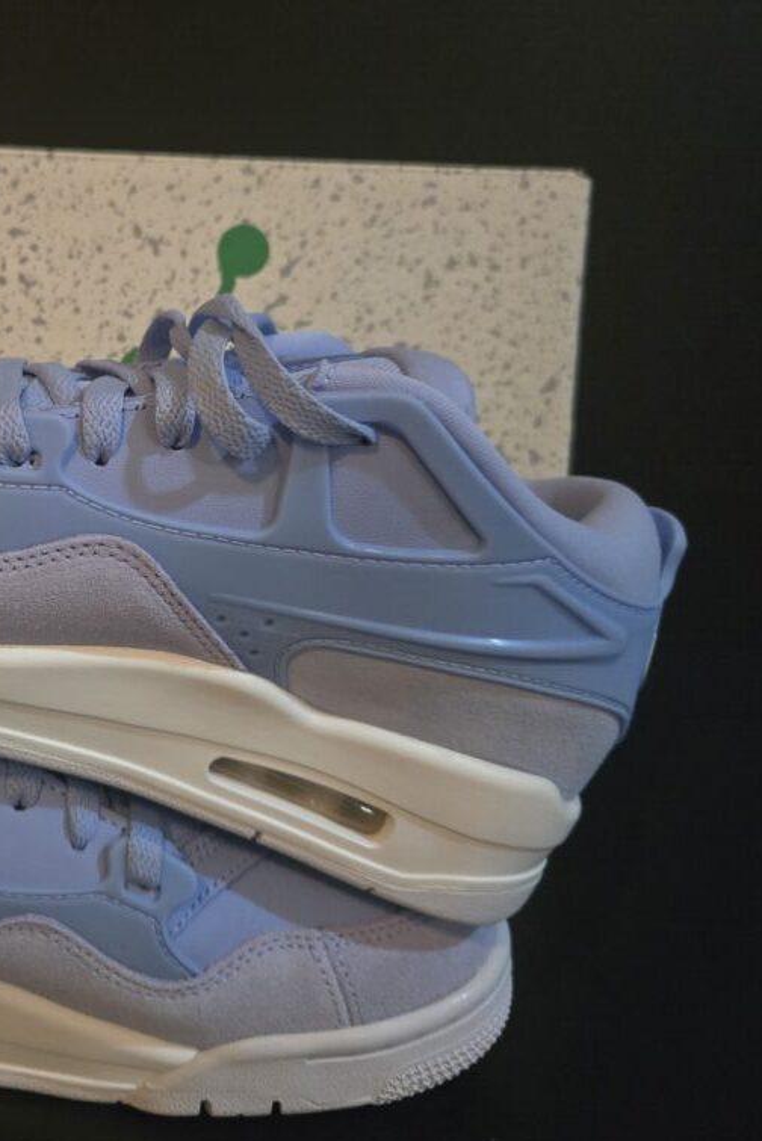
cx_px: 86
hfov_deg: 33.4
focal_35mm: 38
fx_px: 1205
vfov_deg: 50.5
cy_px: 484
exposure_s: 1/60
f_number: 1.8
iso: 1600
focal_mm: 5.4
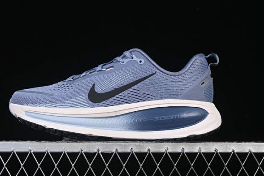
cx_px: 116
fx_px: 630
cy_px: 79
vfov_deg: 15.9
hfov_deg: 23.6
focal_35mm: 86
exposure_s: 1/80
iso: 160
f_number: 8
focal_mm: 50
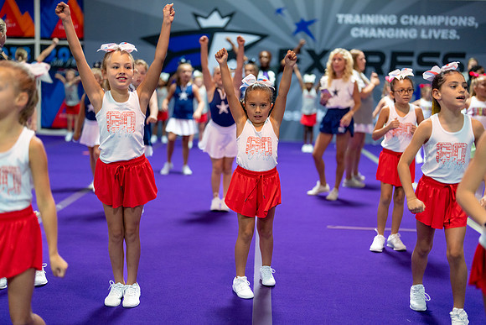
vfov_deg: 27.0
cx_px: 243
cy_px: 162
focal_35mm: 50
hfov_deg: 39.6
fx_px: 675
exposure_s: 1/1000
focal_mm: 50
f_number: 1.2
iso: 1600
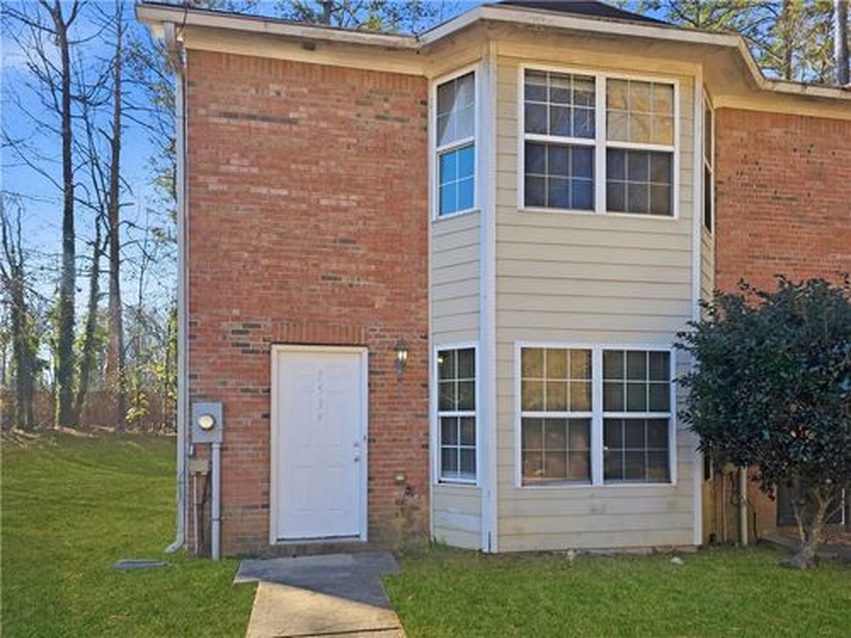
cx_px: 426
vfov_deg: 58.9
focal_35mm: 23
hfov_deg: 73.9
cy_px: 319
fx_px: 565
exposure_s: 1/1636
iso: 80
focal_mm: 6.3
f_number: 1.7
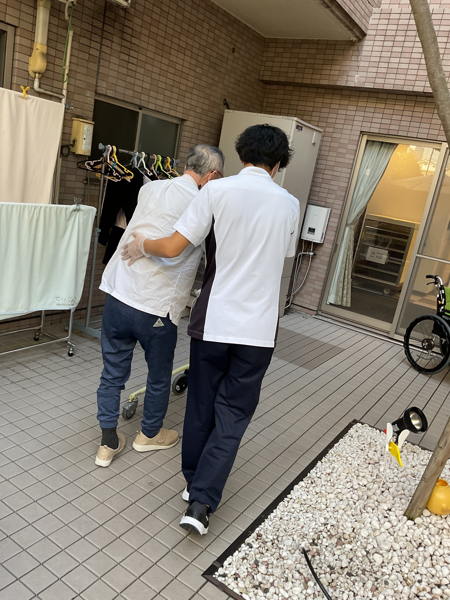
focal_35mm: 29
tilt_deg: -13.8
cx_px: 225
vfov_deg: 61.7
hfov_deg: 48.2
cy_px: 300
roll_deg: -10.9
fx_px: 503
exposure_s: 1/120
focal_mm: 3
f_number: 1.8
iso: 50
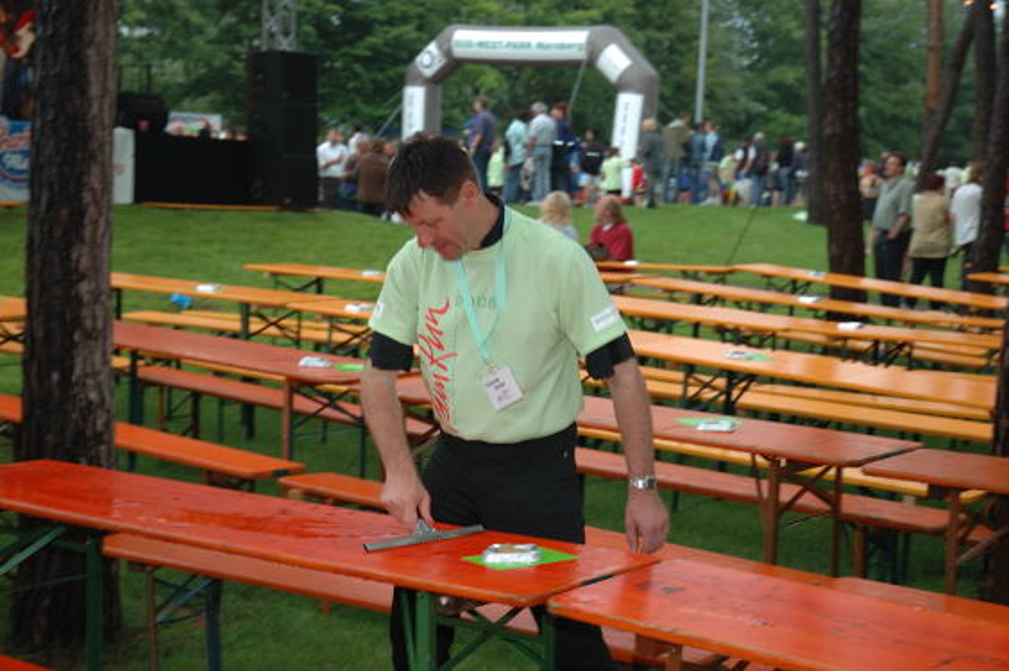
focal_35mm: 60
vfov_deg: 22.6
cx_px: 504
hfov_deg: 33.4
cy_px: 336
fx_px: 1680
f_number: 4.5
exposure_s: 1/60
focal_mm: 40
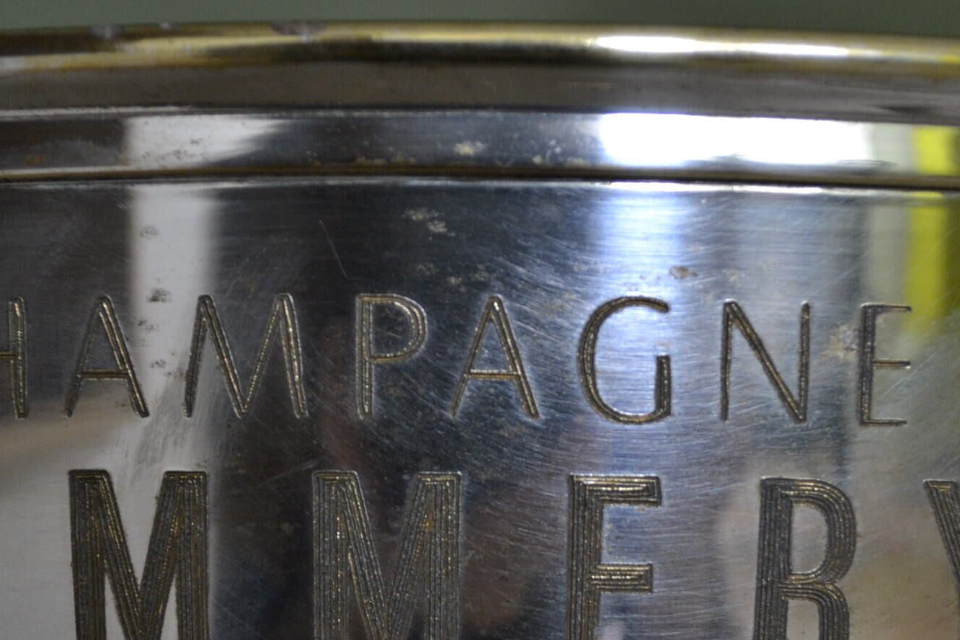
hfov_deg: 24.4
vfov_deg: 16.3
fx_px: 2213
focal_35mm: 83
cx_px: 399
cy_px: 503
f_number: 4.8
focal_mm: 32
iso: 720
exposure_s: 1/60
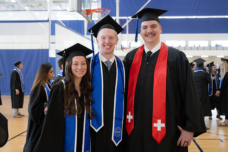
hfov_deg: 36.3
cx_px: 113
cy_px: 71
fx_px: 348
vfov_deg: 24.6
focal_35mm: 55
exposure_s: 1/200
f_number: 4
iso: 2000
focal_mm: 48
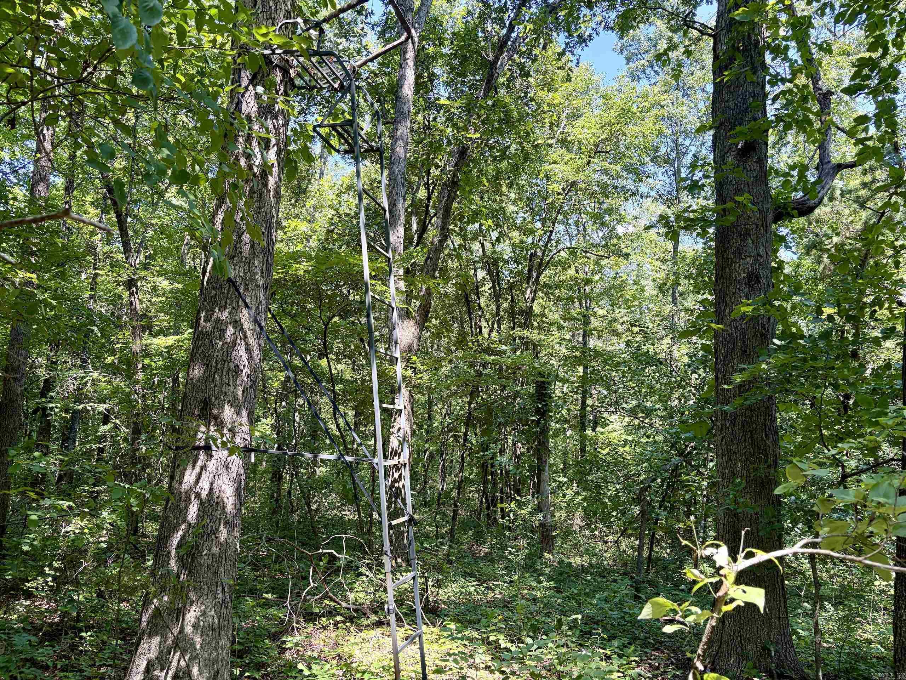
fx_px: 680
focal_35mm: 26
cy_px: 340
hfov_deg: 67.3
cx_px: 453
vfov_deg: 53.1
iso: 50
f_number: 1.6
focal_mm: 5.96
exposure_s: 1/214
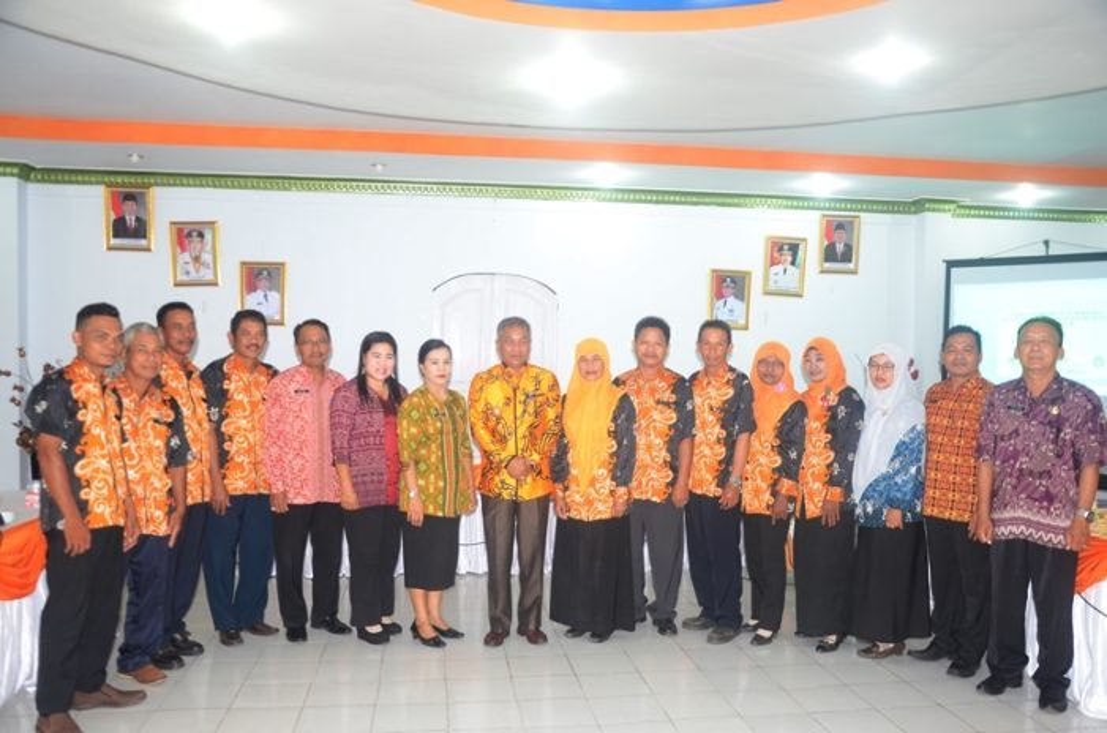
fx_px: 966
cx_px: 554
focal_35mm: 32
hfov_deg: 59.6
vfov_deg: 41.5
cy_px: 366
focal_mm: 21
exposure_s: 1/50
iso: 800
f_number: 7.1
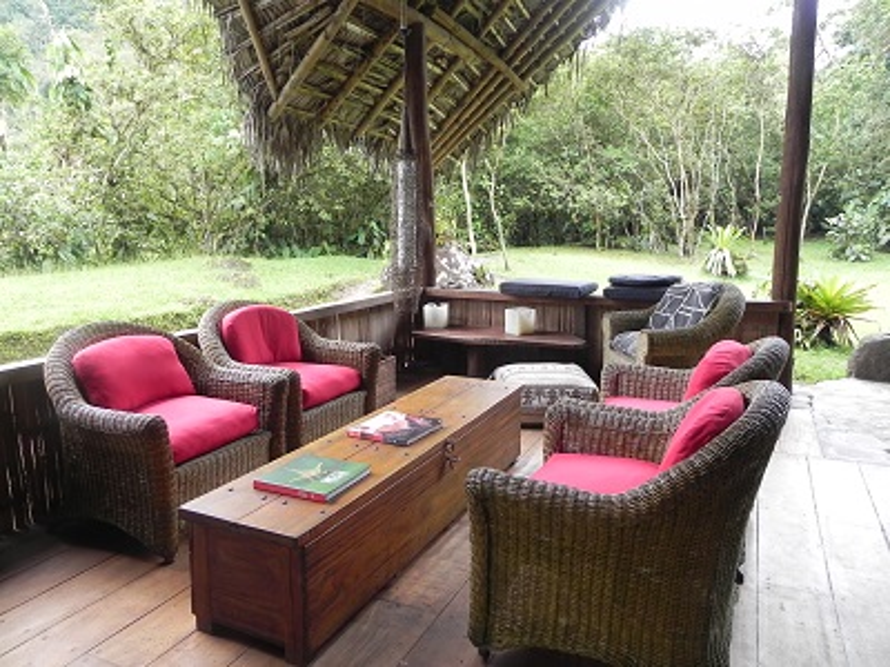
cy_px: 334
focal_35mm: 26
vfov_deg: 53.1
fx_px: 668
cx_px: 445
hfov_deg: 67.3
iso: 160
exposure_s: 1/76
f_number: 3.5
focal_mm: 4.6
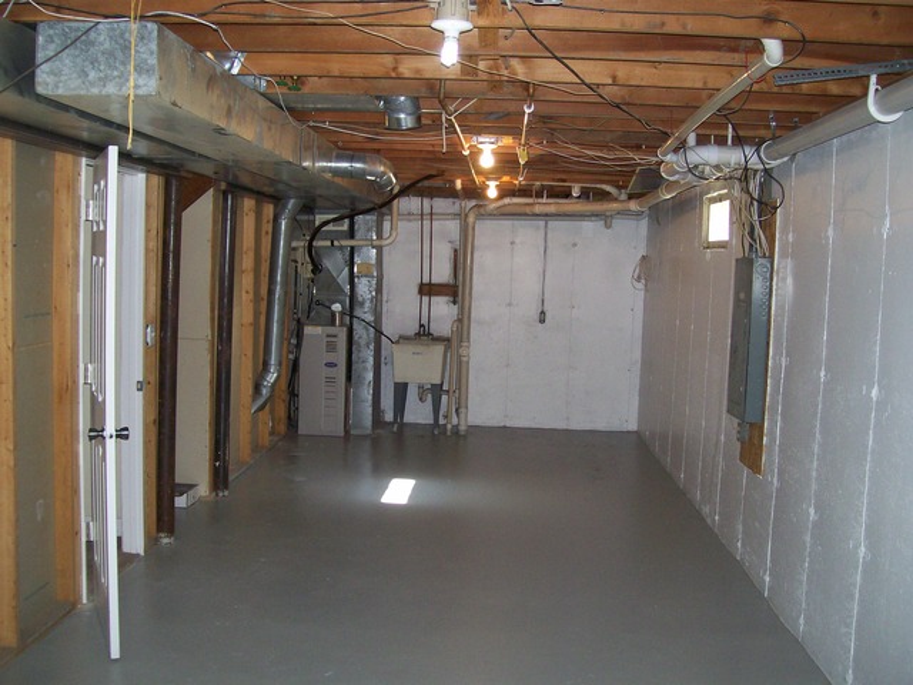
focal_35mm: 36
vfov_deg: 39.7
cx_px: 456
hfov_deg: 51.4
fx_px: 950
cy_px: 342
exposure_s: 1/64
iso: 140
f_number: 2.7
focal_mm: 6
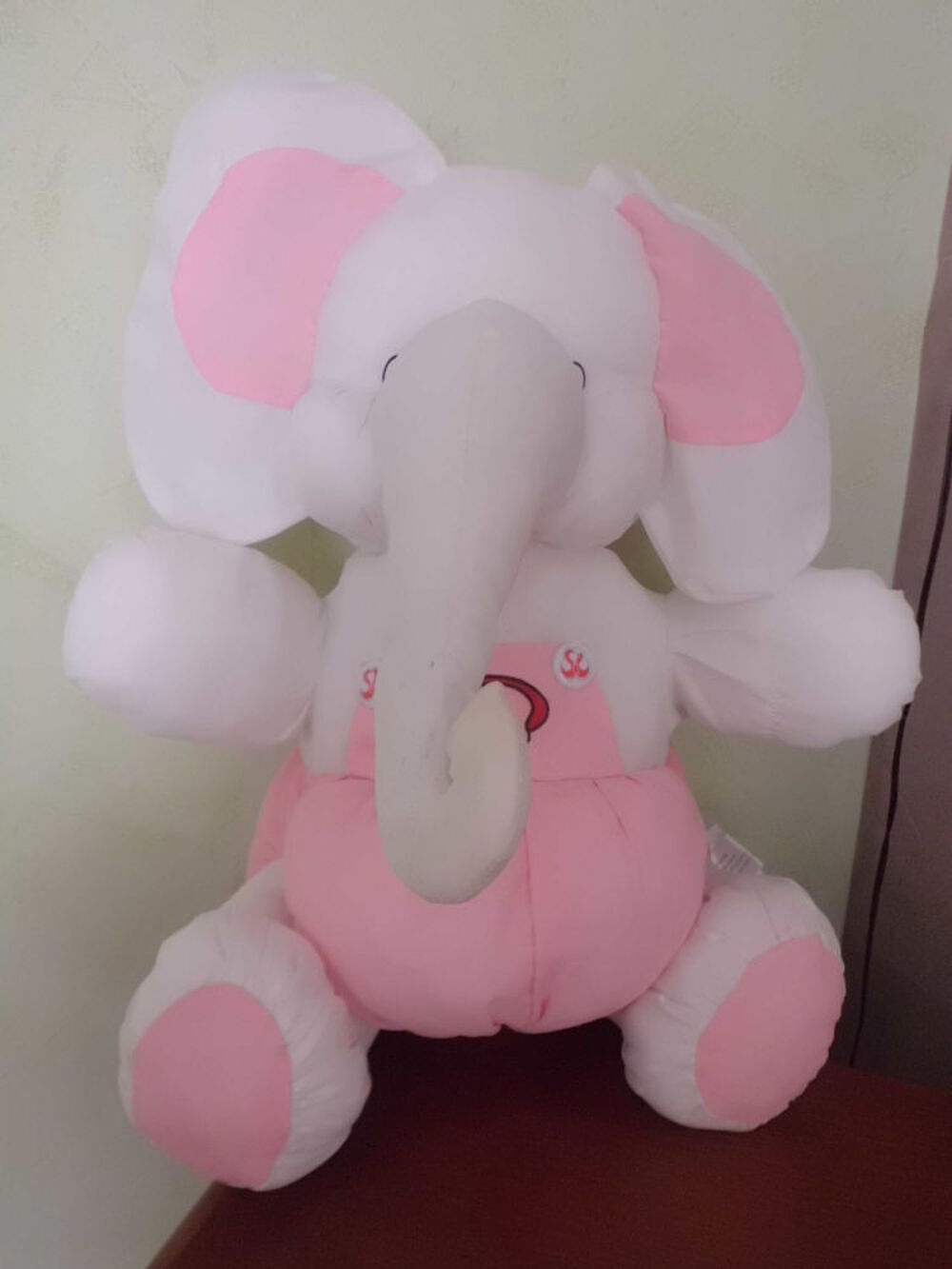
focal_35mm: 26
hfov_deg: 53.1
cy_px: 634
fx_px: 953
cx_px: 476
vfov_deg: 67.3
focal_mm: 4.6
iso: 400
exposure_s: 1/100
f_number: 3.2
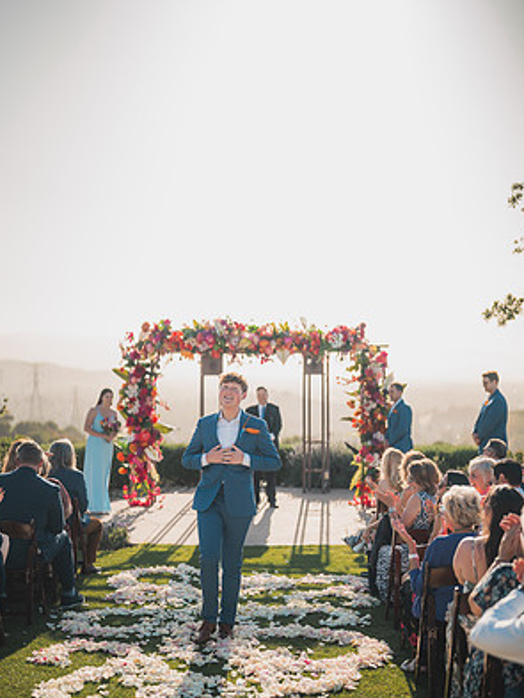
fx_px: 1109
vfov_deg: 34.9
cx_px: 259
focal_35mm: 55
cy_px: 398
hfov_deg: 26.6
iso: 100
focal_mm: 50
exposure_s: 1/8000
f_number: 1.2
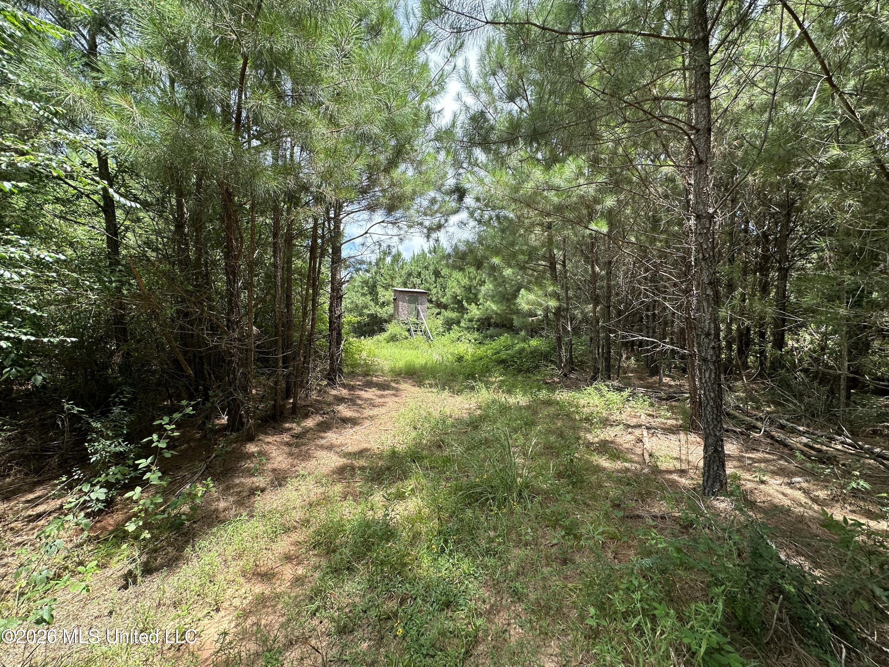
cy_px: 334
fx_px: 360
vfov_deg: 85.7
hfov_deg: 102.1
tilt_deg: -1.5
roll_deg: -0.5
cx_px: 444
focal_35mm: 14
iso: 40
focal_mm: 2.22
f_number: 2.2
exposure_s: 1/361
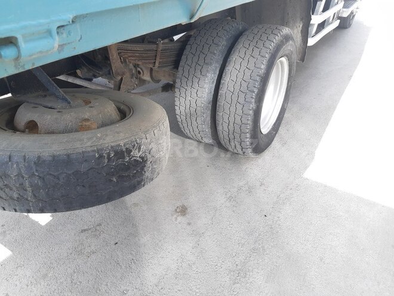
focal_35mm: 26
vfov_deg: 53.1
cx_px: 197
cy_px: 148
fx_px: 296
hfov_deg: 67.3
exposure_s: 1/190
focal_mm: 3.93
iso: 40
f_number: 1.7
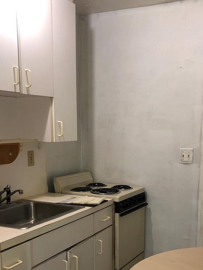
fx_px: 359
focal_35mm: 46
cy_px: 198
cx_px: 113
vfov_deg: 40.2
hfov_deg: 31.5
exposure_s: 1/16
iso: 32
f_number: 1.8
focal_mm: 3.99
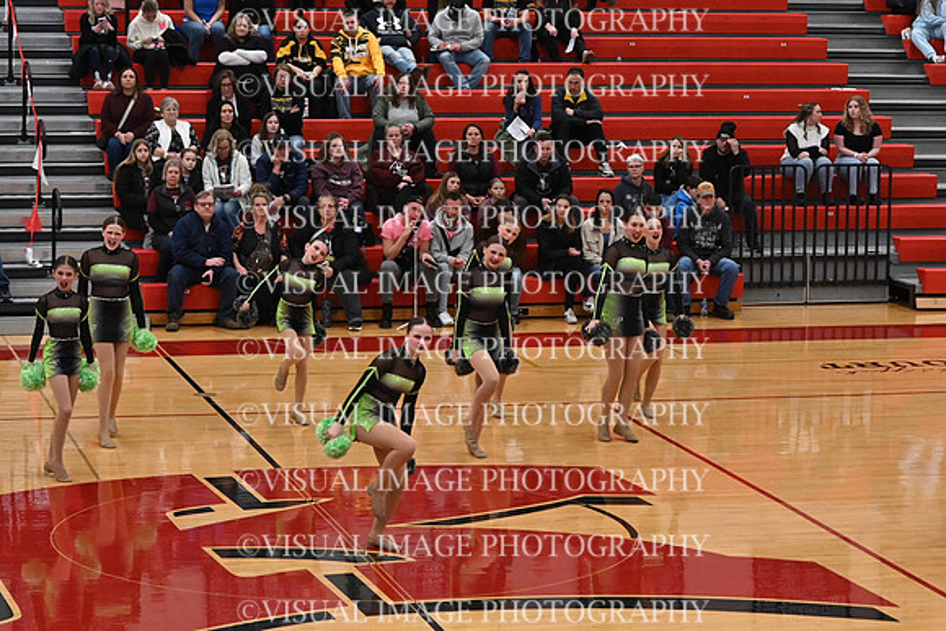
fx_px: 2760
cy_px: 316
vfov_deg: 13.0
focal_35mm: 105
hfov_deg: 19.5
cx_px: 473
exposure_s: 1/400
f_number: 4
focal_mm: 70
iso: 6400
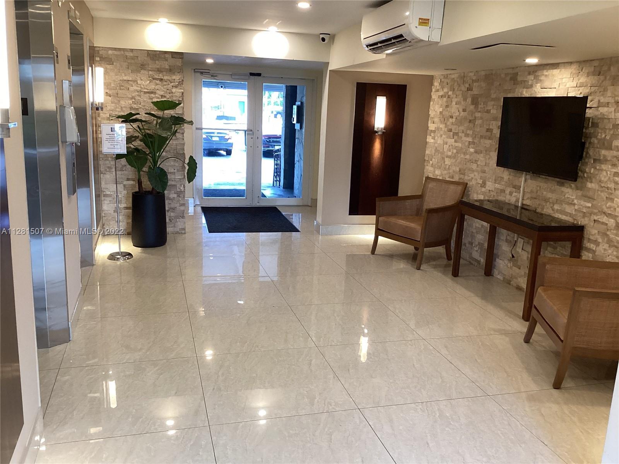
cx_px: 310
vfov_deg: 45.4
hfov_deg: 58.4
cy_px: 232
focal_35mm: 31
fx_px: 554
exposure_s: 1/60
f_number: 2.4
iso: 160
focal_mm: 3.3
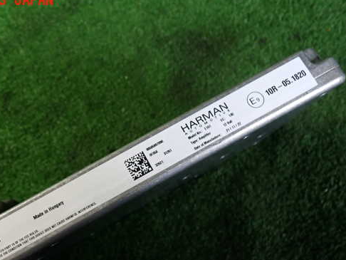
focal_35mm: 37
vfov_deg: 38.6
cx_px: 137
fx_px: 370
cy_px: 152
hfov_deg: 49.8
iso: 200
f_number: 2.3
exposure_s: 1/30
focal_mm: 5.4
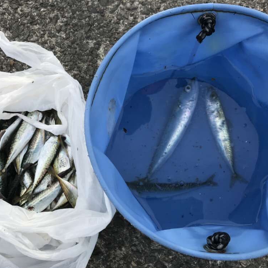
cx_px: 108
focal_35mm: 34
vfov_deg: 48.5
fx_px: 298
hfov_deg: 48.2
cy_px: 135
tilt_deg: -77.7
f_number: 1.8
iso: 20
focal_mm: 3.99
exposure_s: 1/1030
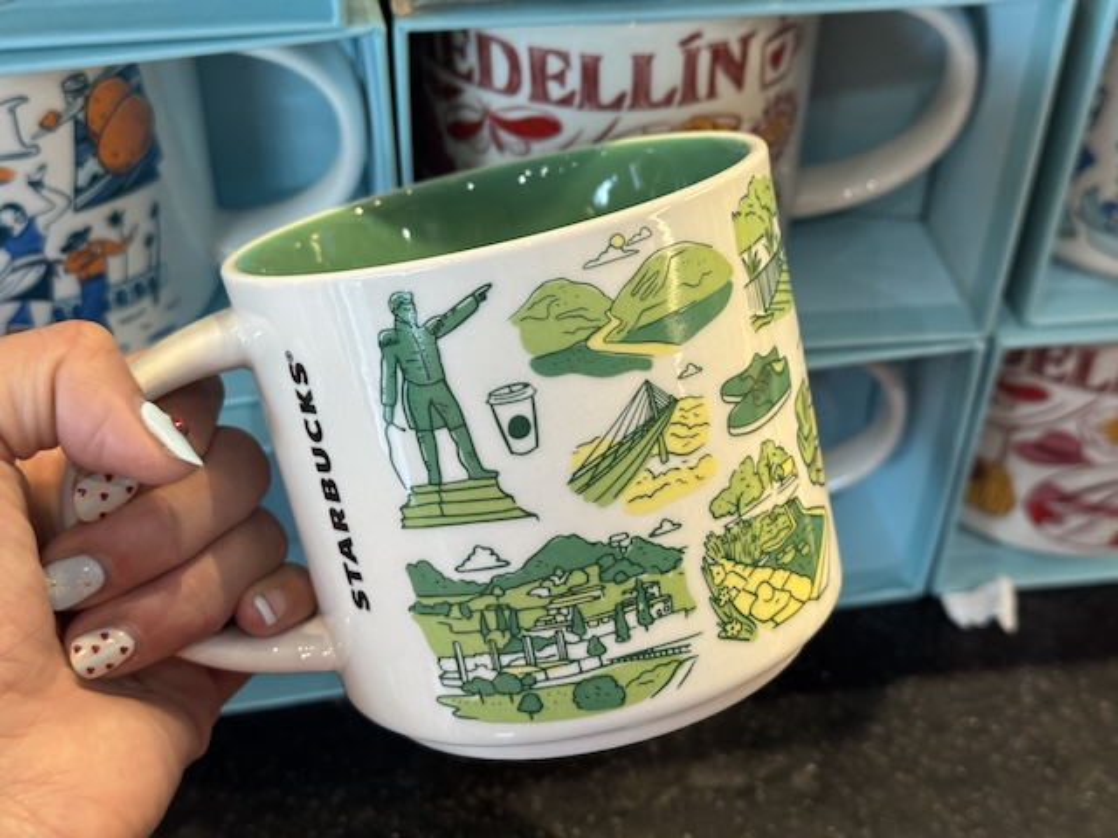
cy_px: 419
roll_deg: -1.2
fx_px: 1550
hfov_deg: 39.7
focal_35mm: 48
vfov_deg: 30.3
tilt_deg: -43.1
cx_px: 559
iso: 200
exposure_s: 1/60
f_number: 1.78
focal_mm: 6.76
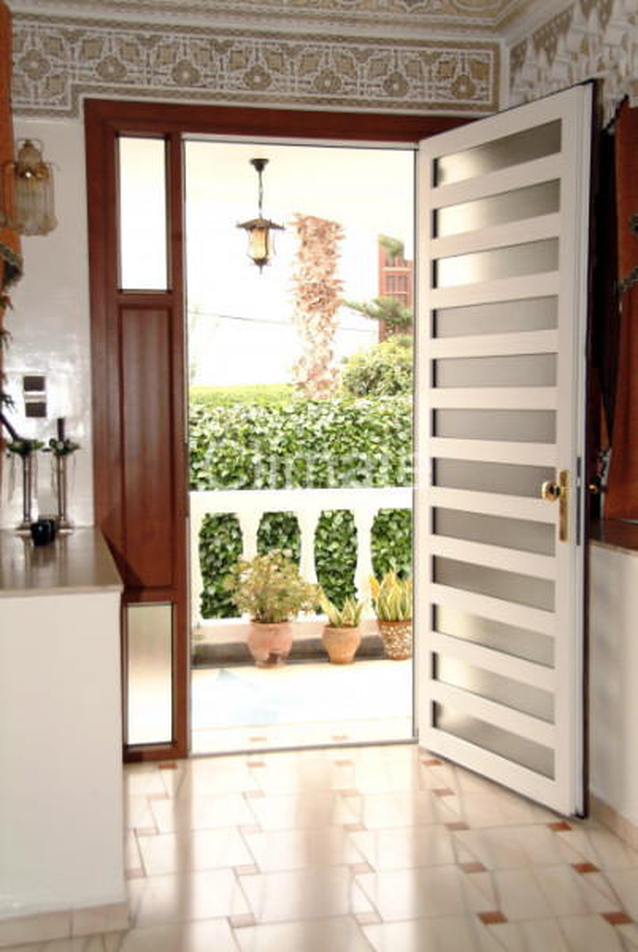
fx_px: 1113
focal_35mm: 42
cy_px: 476
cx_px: 319
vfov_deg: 46.3
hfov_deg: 32.0
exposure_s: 1/60
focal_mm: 28
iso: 200
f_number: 4.8
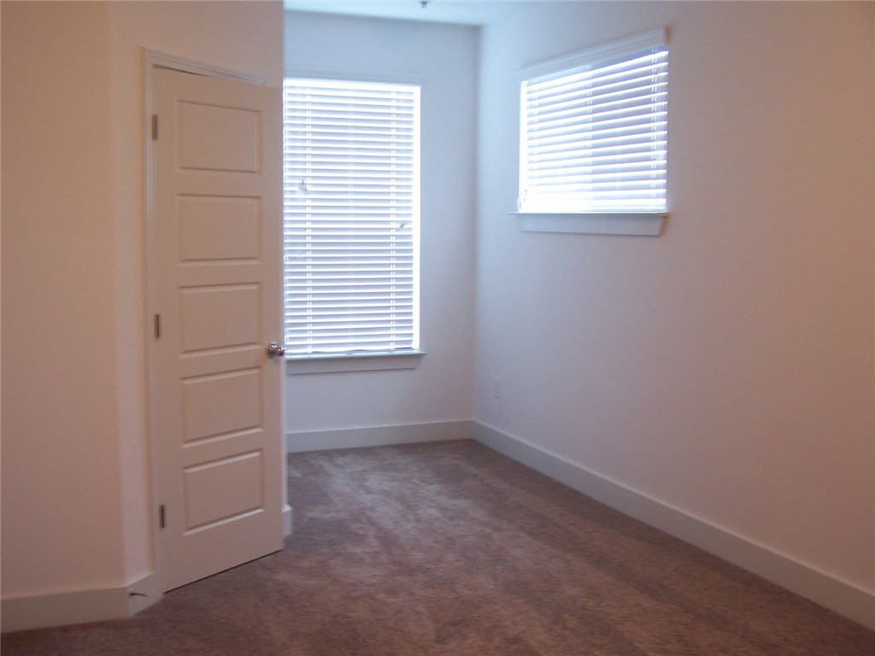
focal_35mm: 38
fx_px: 961
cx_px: 438
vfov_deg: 37.7
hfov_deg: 49.0
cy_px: 328
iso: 80
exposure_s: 1/6
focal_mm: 6.3
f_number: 2.8
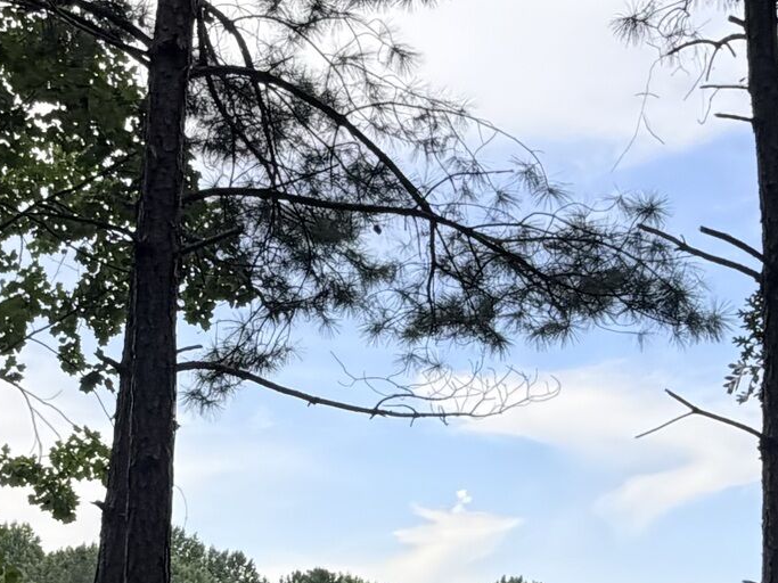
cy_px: 418
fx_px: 1416
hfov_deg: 30.4
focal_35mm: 63
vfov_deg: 23.1
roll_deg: -4.2
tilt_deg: +9.8
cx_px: 239
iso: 40
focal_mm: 2.22
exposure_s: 1/770
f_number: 2.2
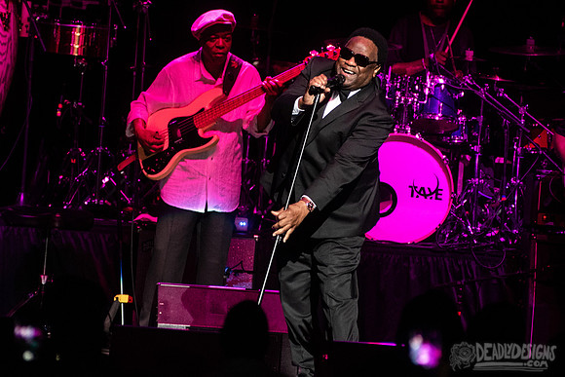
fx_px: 5773
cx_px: 292
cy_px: 122
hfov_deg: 5.6
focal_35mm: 368
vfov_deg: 3.7
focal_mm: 200
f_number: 4
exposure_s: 1/400
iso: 3200
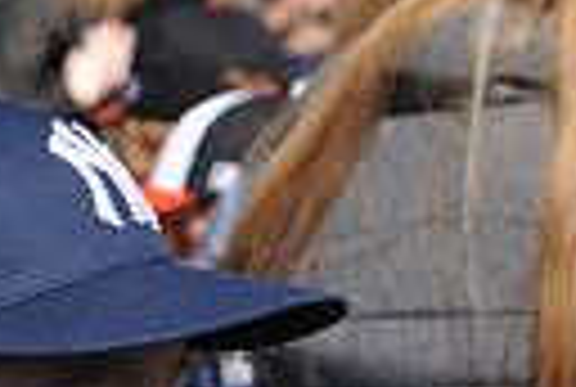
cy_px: 670
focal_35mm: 316
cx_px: 153
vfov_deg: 4.3
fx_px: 5068
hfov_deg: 6.5
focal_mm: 70
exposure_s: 1/800
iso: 200
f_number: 5
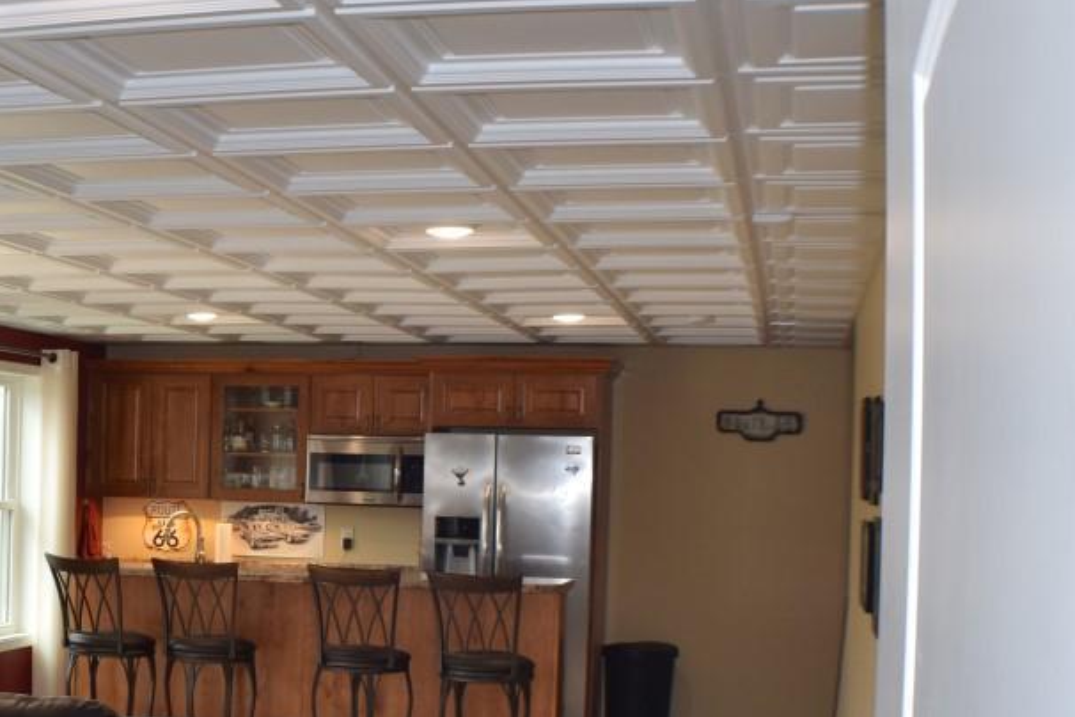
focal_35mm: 77
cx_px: 99
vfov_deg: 17.7
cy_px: 497
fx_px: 2298
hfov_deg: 25.5
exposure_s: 1/125
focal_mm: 27
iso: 720
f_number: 5.6
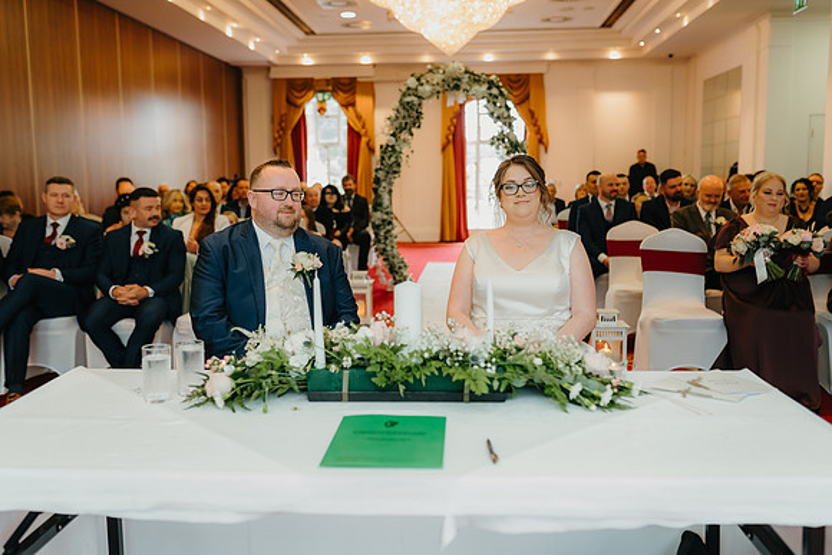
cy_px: 278
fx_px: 809
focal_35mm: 35
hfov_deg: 54.4
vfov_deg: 37.9
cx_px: 416
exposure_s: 1/160
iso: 1000
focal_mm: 35
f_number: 2.2
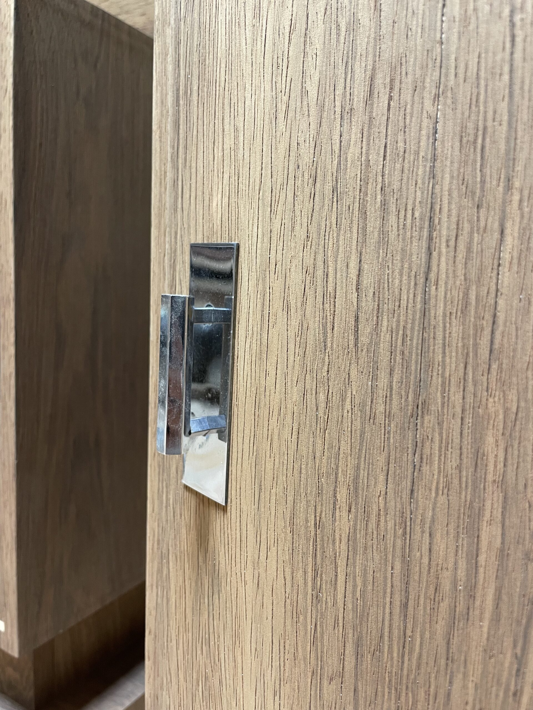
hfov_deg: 53.1
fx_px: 534
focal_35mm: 26
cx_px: 266
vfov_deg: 67.3
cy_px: 355
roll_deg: -1.4
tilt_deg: -7.5
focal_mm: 4.2
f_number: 1.6
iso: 200
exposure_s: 1/50
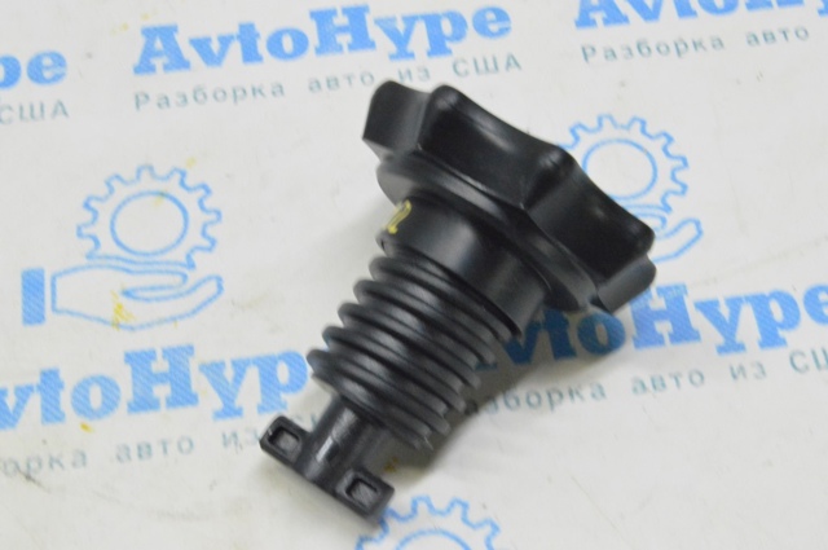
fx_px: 1447
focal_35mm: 63
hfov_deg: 31.9
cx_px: 414
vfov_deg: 21.5
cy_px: 275
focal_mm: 42
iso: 6400
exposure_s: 1/20
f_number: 20
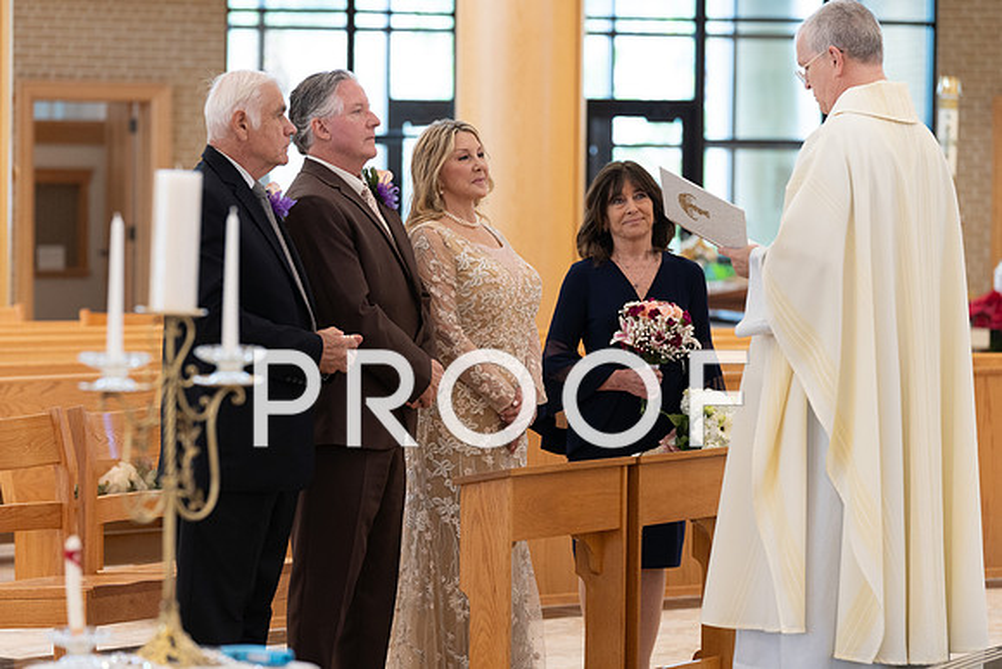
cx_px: 501
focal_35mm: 140
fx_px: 3897
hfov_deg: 14.7
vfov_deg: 9.8
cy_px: 334
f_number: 4
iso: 2500
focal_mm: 140
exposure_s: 1/125
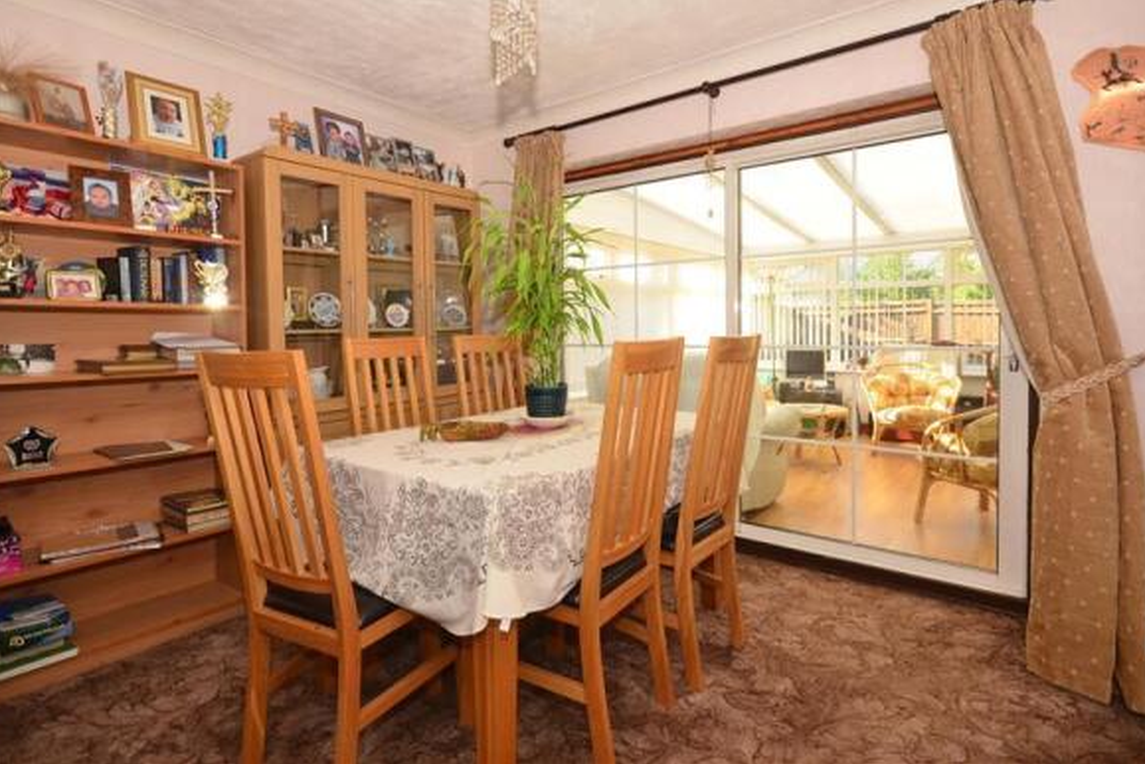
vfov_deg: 70.2
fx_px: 541
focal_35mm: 17
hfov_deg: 93.2
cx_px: 599
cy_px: 334
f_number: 7.1
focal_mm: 10
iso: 200
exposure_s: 1/40
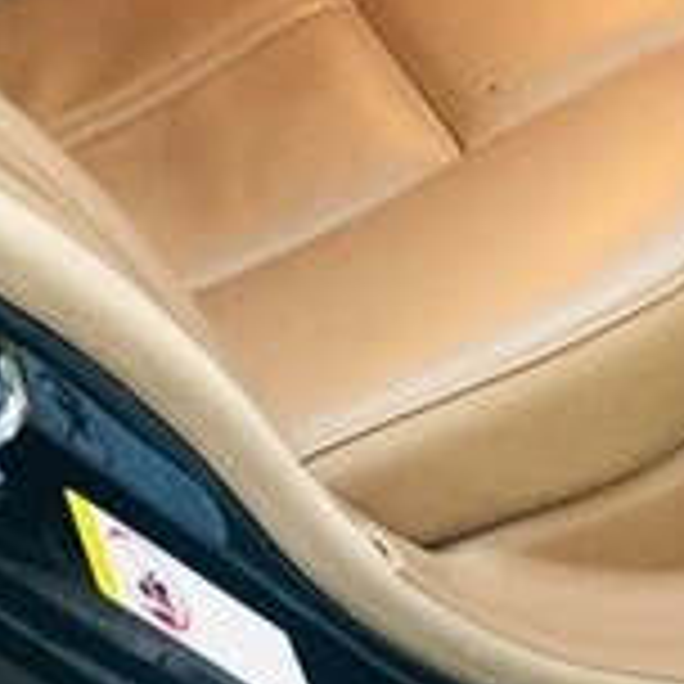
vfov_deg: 14.6
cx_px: 540
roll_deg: +0.2
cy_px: -344
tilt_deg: -26.2
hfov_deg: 15.6
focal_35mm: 111
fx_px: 2481
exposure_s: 1/17
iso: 250
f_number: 2.2
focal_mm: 4.15
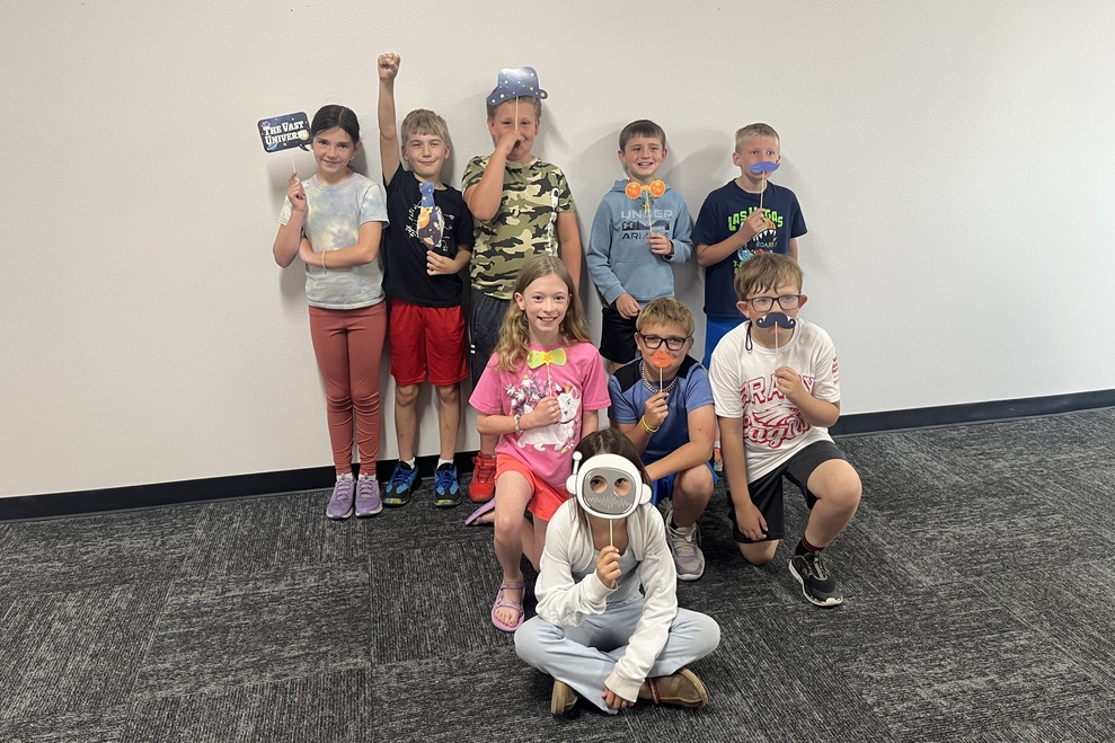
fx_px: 867
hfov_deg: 65.5
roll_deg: +0.0
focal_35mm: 28
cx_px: 542
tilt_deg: -15.4
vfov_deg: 46.3
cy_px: 336
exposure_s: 1/60
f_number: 1.6
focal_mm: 5.1
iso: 100
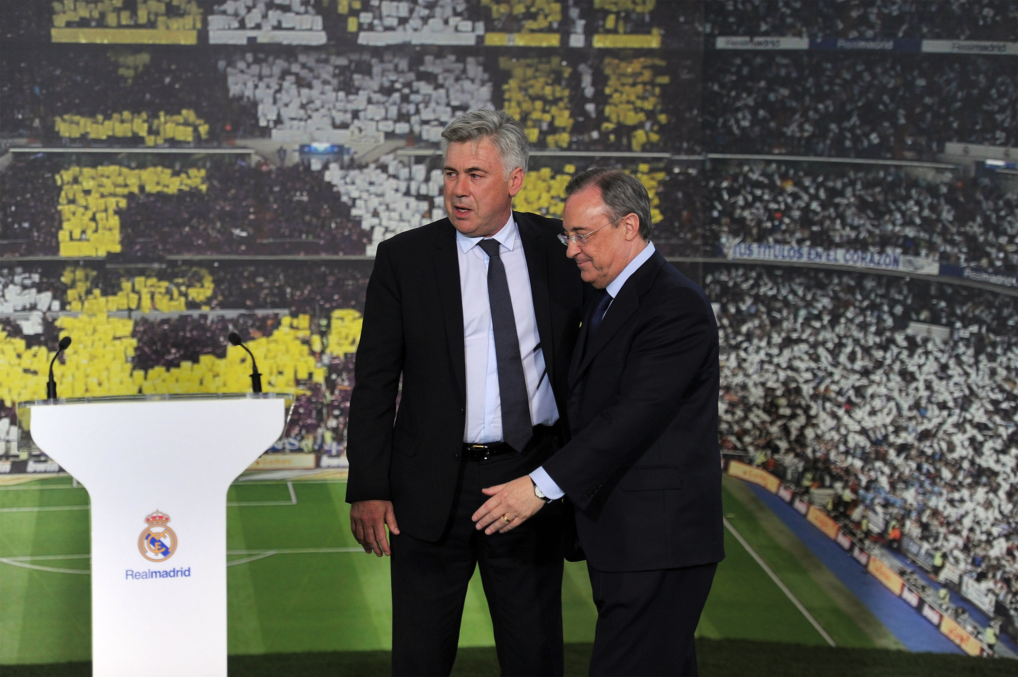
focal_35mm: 110
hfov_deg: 18.6
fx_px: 3108
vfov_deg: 12.4
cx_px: 509
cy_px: 338
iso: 640
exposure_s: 1/640
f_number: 2.8
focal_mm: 110
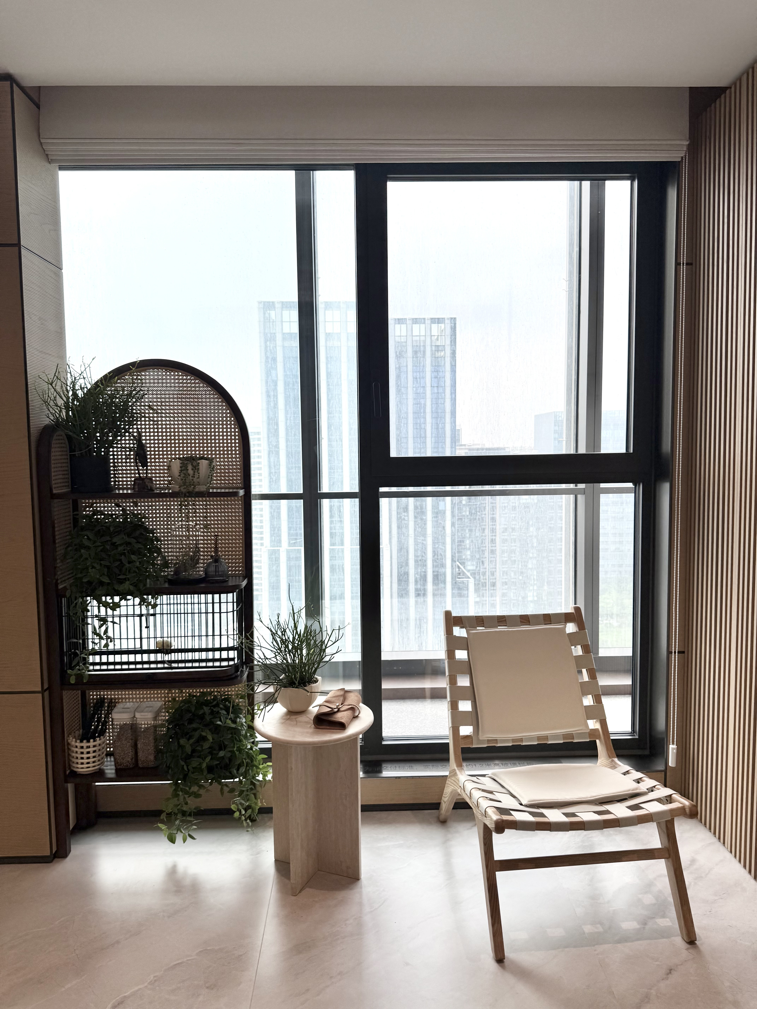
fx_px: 700
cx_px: 378
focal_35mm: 24
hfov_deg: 56.8
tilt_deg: -3.6
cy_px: 504
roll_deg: +0.1
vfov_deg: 71.6
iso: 80
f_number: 1.78
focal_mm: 6.76
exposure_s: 1/1337
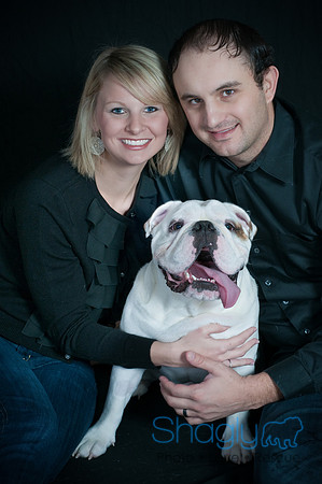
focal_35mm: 75
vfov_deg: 27.0
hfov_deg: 18.1
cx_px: 161
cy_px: 242
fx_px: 1009
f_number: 7.1
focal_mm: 50
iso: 100
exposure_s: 1/200
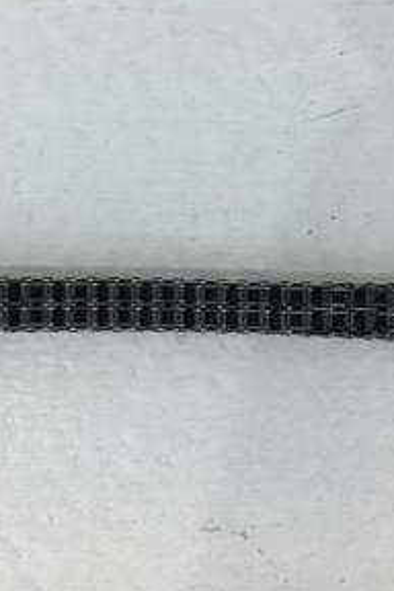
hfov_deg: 20.3
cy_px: 172
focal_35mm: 67
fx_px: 1100
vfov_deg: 29.7
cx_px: 179
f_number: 2.2
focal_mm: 4.15
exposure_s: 1/100
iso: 32
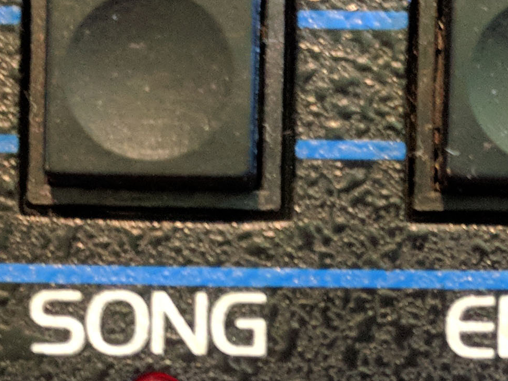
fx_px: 1585
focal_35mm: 108
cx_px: 331
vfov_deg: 13.4
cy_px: 414
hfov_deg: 18.2
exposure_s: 1/30
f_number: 2
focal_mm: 4.67
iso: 983
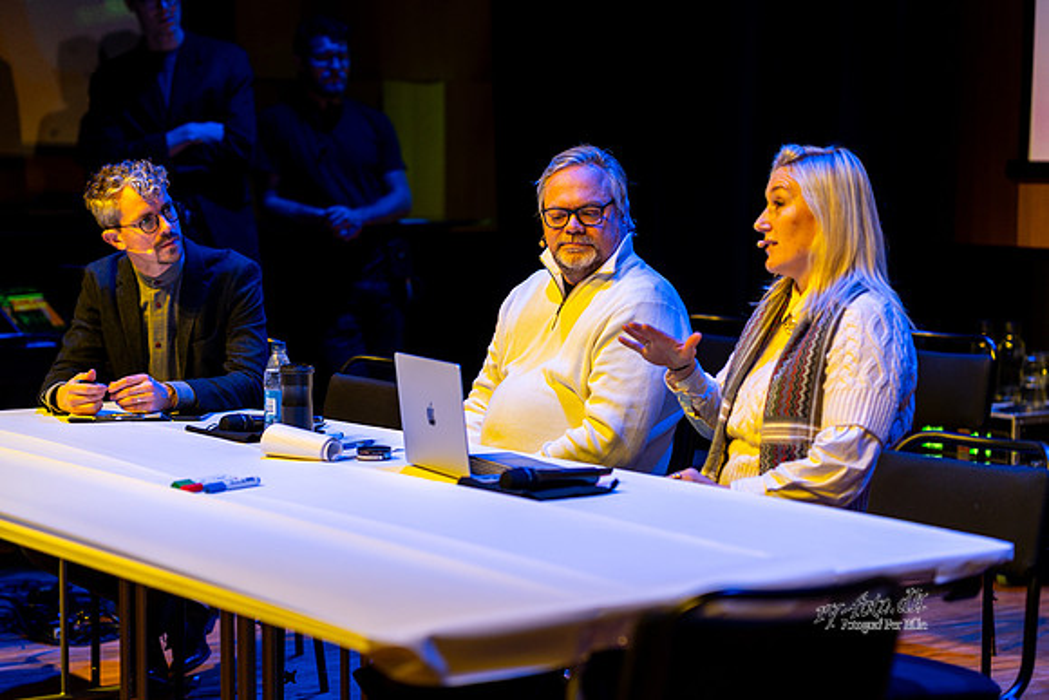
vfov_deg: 16.1
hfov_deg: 23.9
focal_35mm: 85
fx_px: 2477
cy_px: 350
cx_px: 524
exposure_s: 1/160
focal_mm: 85
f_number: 2
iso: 500
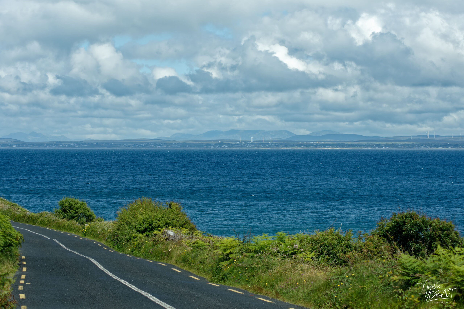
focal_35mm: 105
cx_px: 232
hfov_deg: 19.5
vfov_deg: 13.0
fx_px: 1353
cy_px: 154
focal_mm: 70
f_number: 8
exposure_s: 1/1000
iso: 320
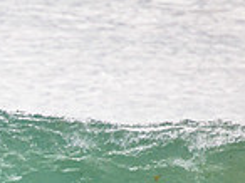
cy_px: 229
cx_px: -176
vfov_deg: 0.5
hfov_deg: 0.6
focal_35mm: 3061
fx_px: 21629
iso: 1100
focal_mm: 800
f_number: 11
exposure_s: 1/2000
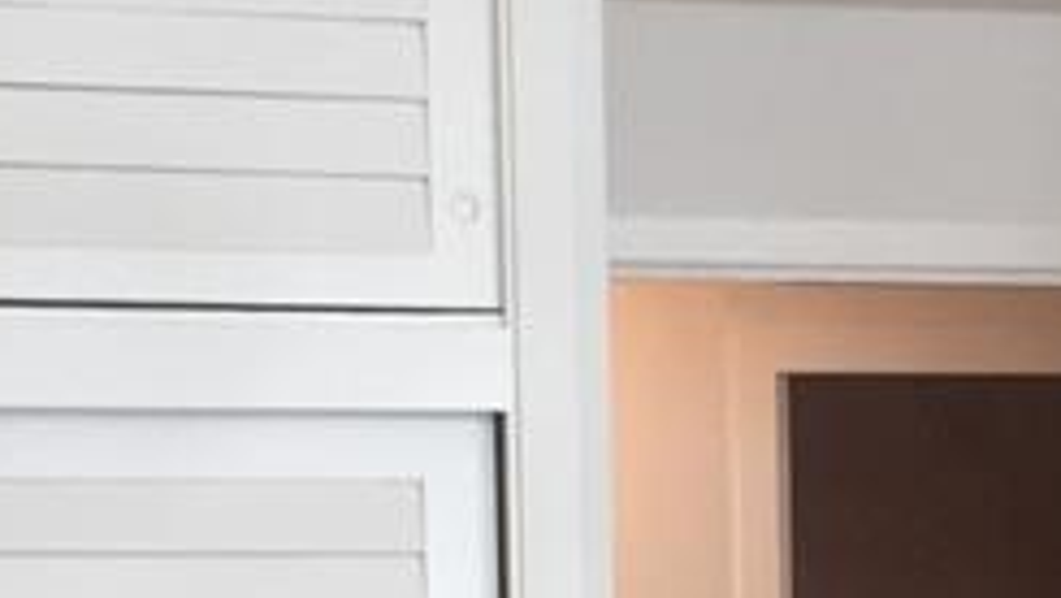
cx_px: 922
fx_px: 4362
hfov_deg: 13.8
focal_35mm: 155
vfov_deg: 7.6
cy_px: 1131
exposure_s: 1/120
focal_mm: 4.15
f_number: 2.2
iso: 50
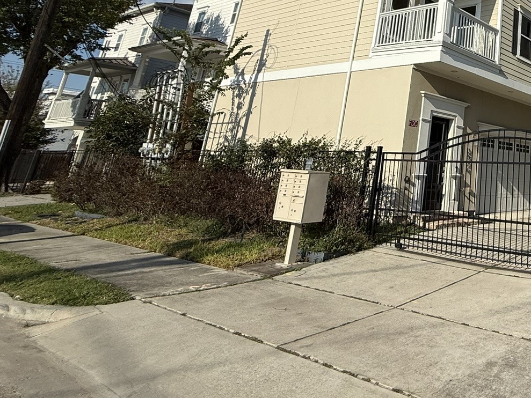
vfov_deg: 44.3
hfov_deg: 49.4
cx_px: 540
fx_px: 445
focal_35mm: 29
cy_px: 46
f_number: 2.2
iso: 50
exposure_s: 1/4425
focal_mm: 2.22
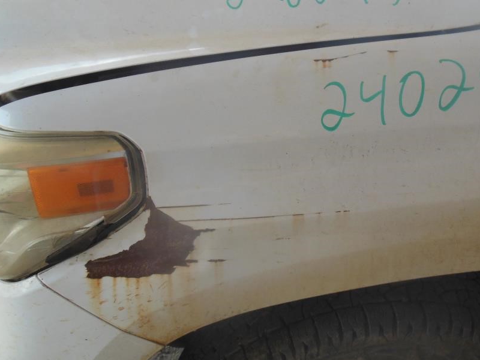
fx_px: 555
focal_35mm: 40
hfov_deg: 45.0
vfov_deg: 35.9
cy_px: 154
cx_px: 368
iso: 200
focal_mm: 4.5
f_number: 3.2
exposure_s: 1/250
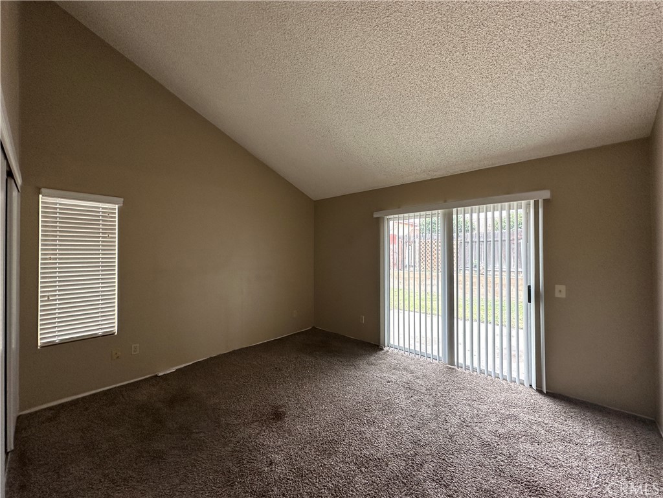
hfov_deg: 102.1
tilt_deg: +0.8
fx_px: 268
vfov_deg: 85.7
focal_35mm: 14
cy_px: 249
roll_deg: +0.0
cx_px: 332
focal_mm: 2.22
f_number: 2.2
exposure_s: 1/120
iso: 200
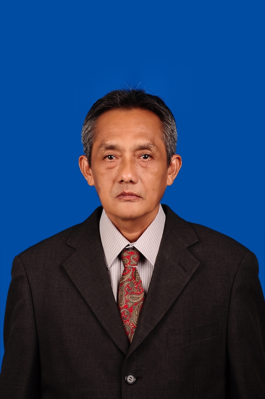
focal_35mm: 93
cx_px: 132
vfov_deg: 21.9
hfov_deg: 14.7
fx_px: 1030
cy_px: 200
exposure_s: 1/125
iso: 200
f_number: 14
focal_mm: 62
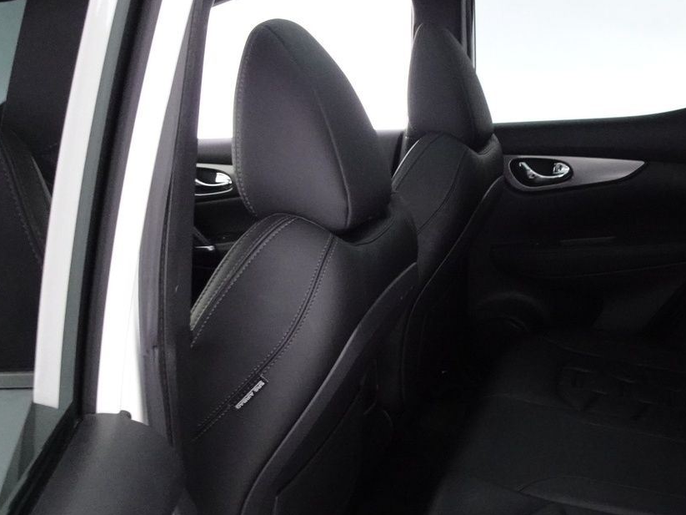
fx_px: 832
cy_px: 381
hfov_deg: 43.4
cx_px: 510
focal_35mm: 42
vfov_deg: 33.7
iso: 800
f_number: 3.5
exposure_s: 1/10
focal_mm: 4.25
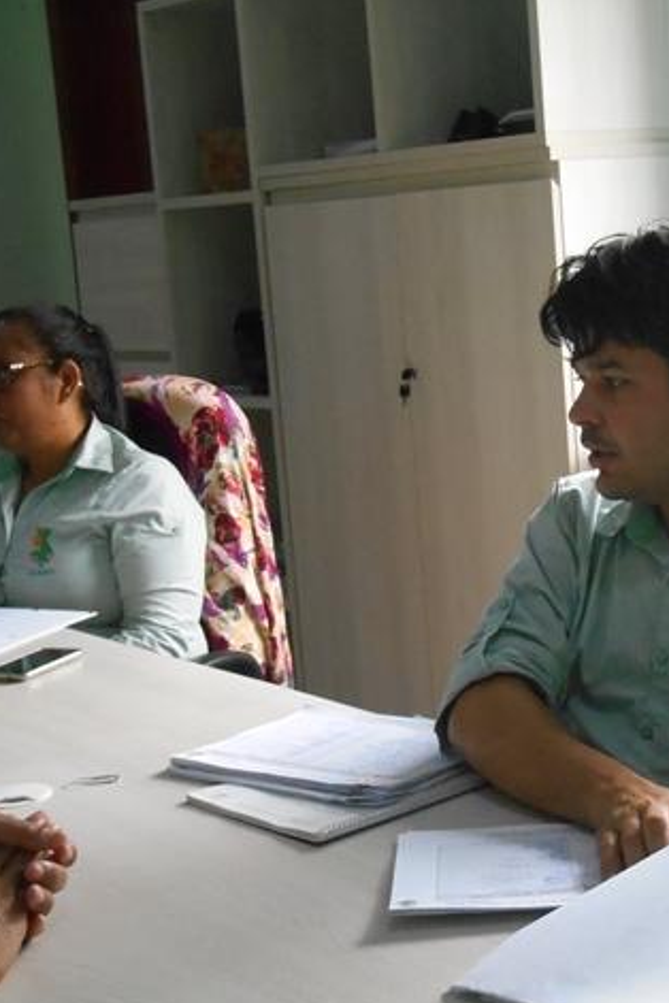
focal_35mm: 65
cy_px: 505
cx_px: 464
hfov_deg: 20.8
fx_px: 1812
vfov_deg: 31.0
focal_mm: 8.3
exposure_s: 1/60
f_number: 4
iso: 800
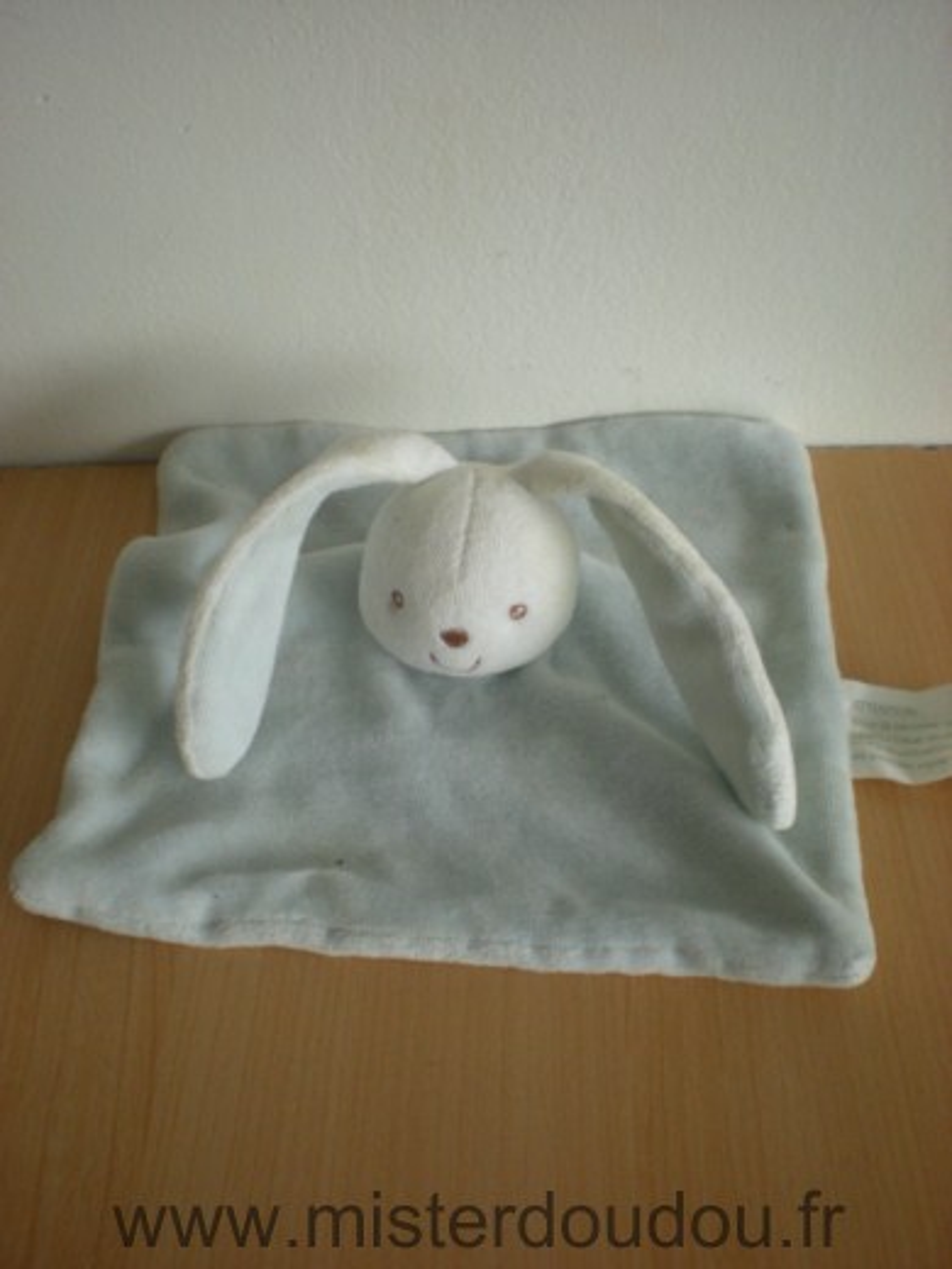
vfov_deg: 49.0
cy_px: 634
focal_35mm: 38
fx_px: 1393
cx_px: 476
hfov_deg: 37.7
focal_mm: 6.3
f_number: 3.1
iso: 200
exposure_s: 1/53.1
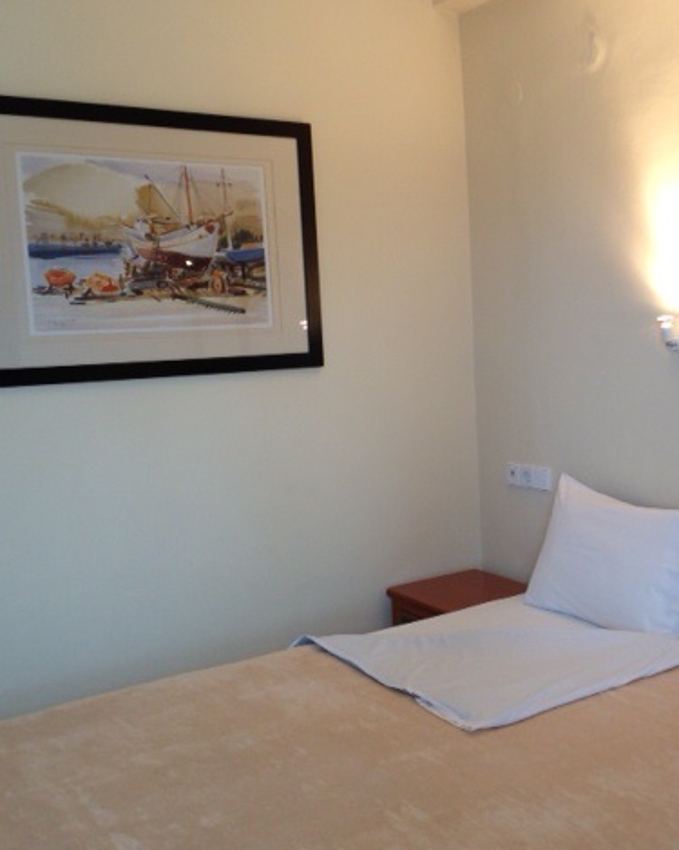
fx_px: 1106
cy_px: 426
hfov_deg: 33.4
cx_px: 521
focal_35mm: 44
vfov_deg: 42.0
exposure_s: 1/20
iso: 64
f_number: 2.4
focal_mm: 4.12
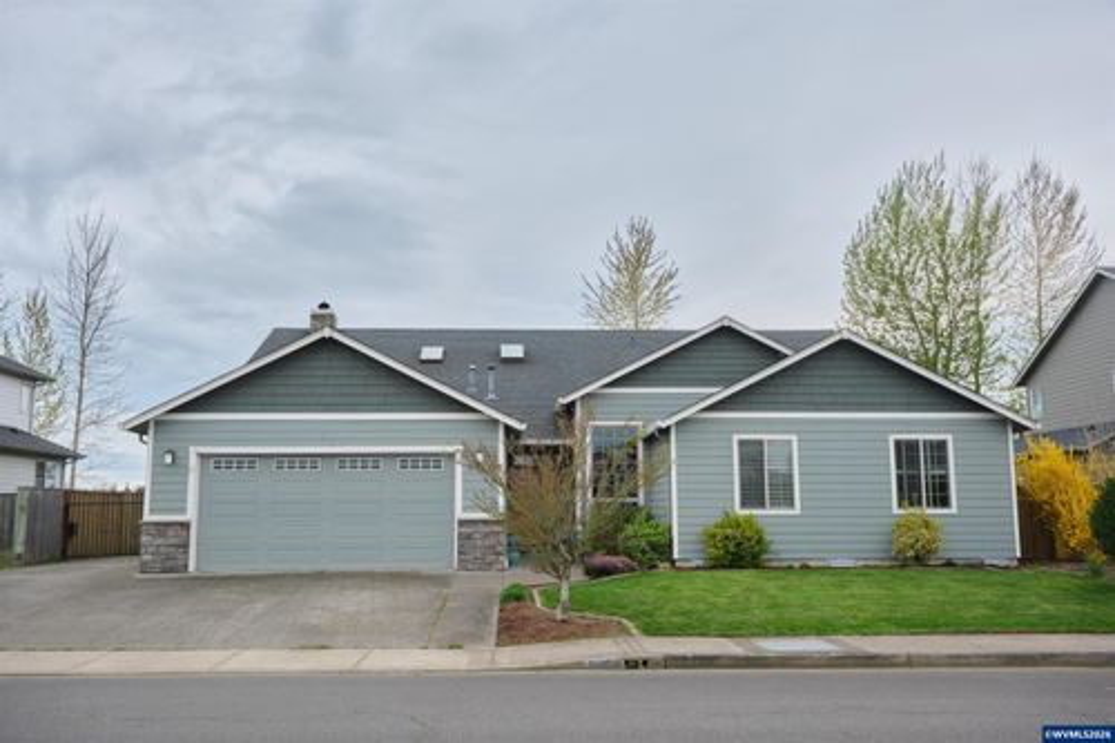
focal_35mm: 30
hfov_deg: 61.9
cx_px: 558
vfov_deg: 43.6
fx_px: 929
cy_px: 372
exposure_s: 1/250
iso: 125
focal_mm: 20.2
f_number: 5.6
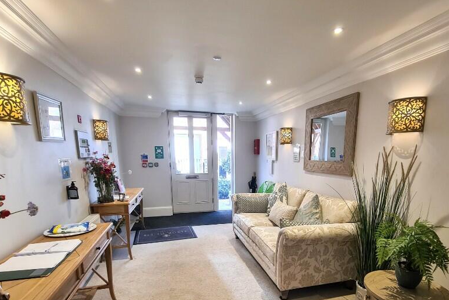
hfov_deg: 89.7
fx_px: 225
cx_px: 245
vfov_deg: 65.5
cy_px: 202
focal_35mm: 18
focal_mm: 2.2
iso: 125
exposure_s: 1/50
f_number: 2.2
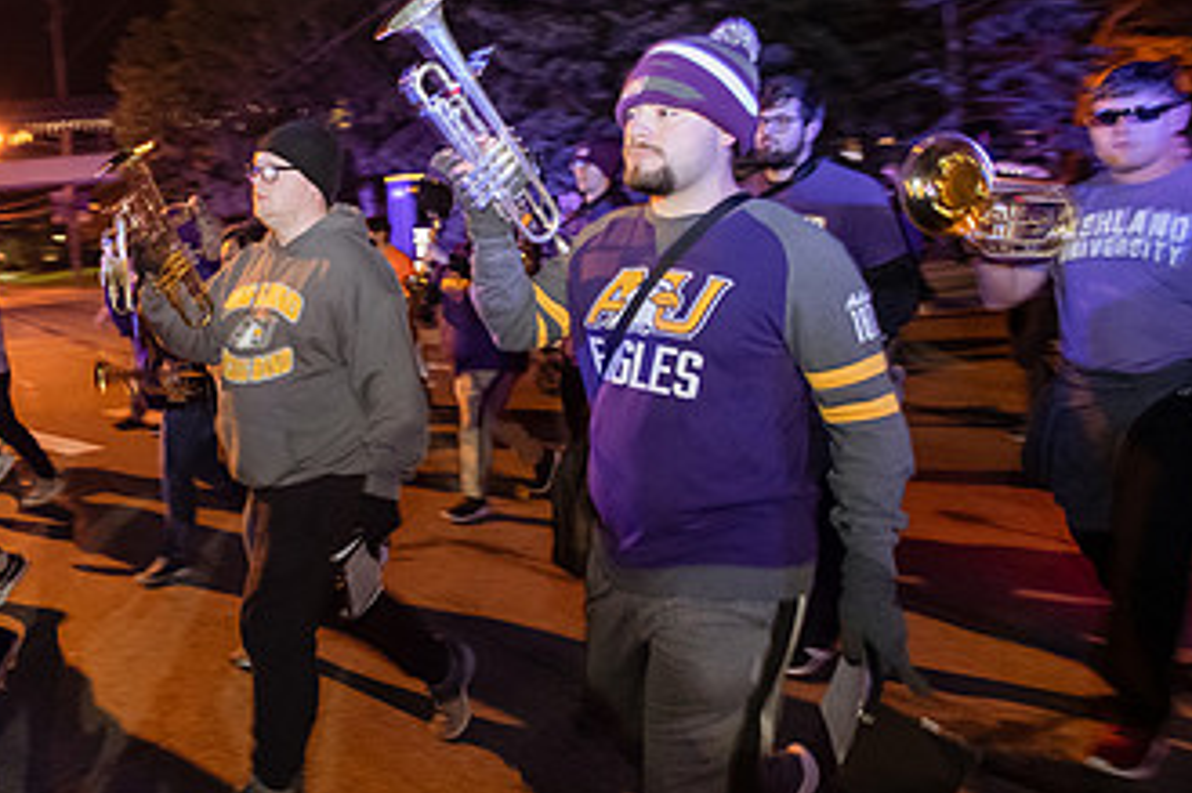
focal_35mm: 30
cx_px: 279
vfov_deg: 43.4
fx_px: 993
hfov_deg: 58.3
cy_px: 335
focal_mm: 17
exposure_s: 1/40
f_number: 3.5
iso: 5000
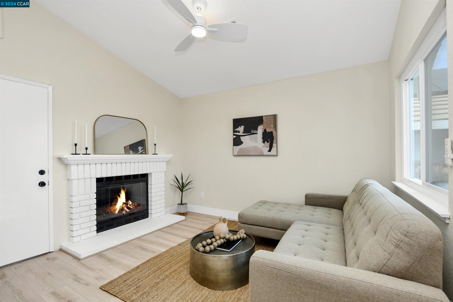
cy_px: 151
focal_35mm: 15
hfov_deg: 100.4
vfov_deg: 77.3
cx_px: 226
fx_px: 189
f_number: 4
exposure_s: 1/100
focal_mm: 10
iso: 640
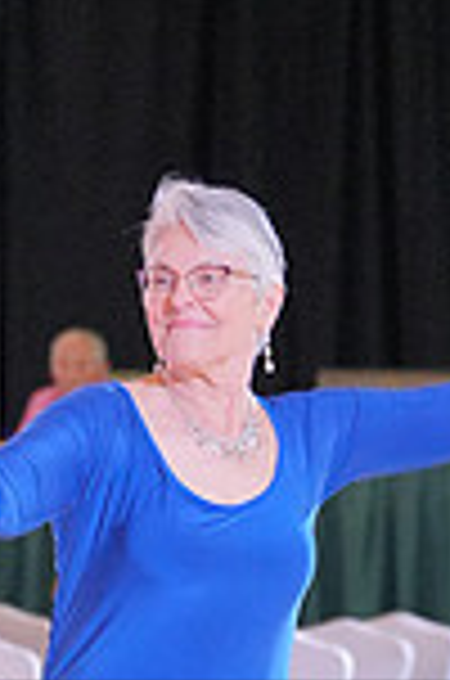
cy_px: 833
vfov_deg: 7.2
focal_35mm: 285
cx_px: -29
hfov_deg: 4.8
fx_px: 5368
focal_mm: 74
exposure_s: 1/500
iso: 6400
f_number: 2.8
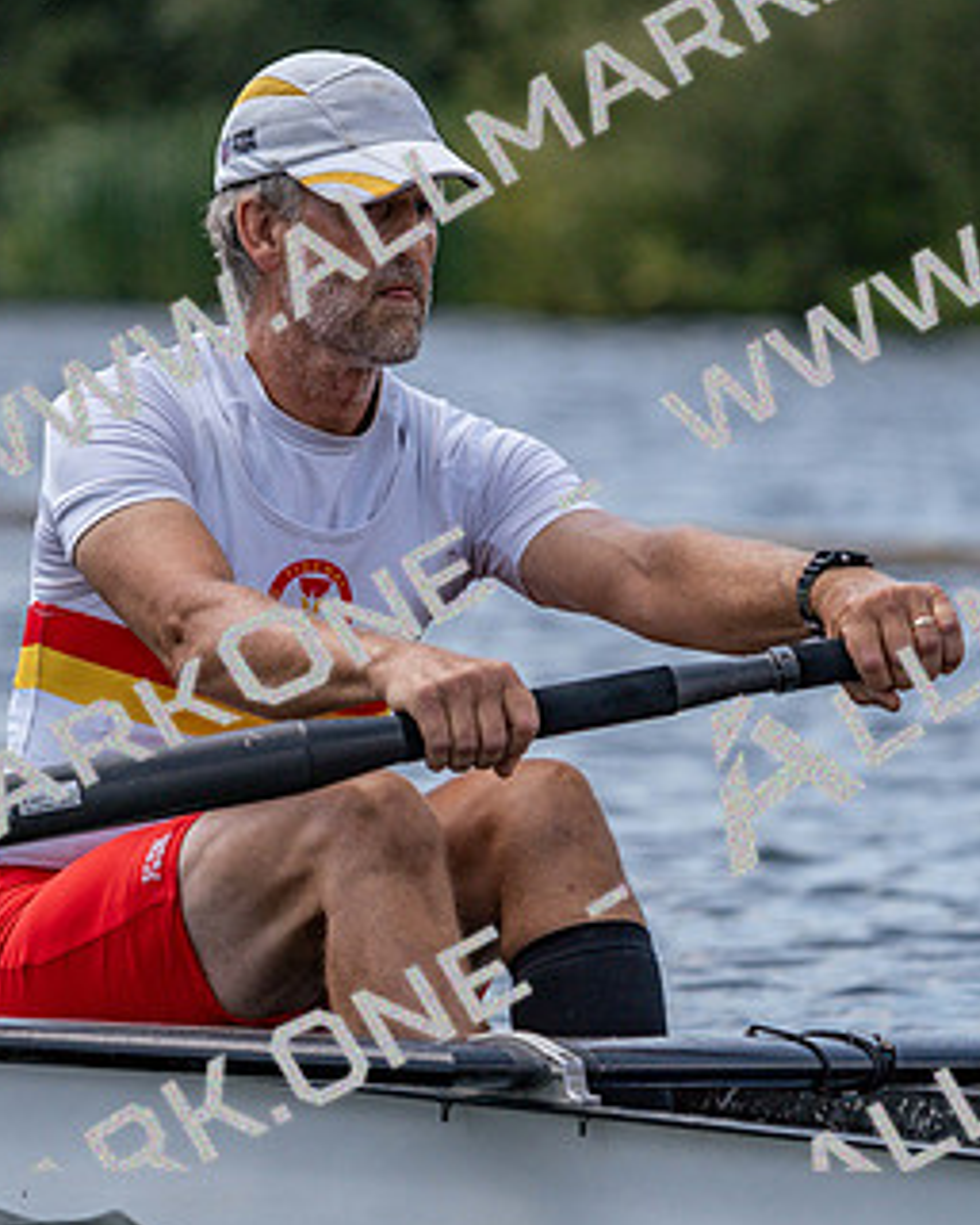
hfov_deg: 3.3
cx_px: 383
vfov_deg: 4.2
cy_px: 515
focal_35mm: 464
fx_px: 16822
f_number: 5.6
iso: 400
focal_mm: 273
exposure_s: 1/2000
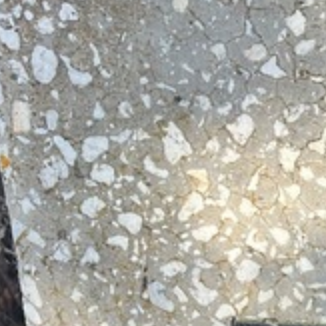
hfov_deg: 14.7
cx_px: 430
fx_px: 1204
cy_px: 466
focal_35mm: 113
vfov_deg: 14.5
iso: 50
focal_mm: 5.7
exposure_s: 1/621
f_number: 1.5
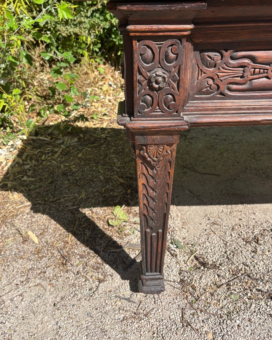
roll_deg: +0.5
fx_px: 282
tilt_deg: -29.6
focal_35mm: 28
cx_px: 135
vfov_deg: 62.1
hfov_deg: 51.5
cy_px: 154
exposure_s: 1/2288
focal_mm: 5.96
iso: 50
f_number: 1.6
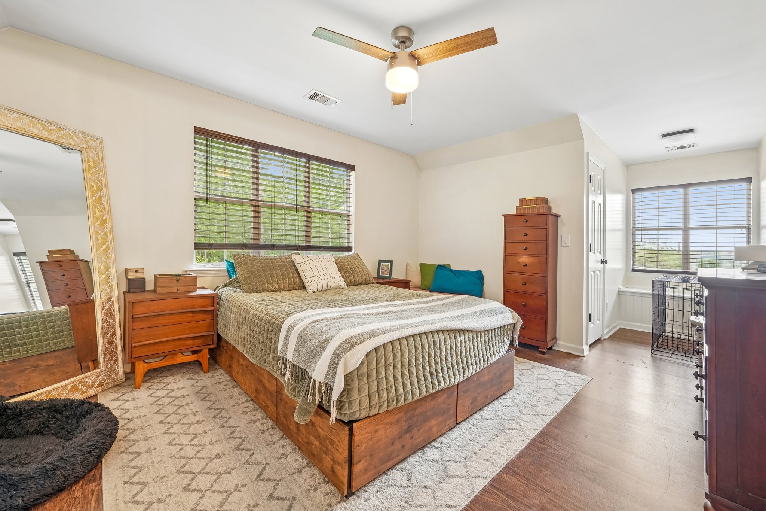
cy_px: 256
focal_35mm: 13
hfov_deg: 108.3
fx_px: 277
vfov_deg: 85.4
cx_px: 383
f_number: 8
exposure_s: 1/15
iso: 400
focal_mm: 13
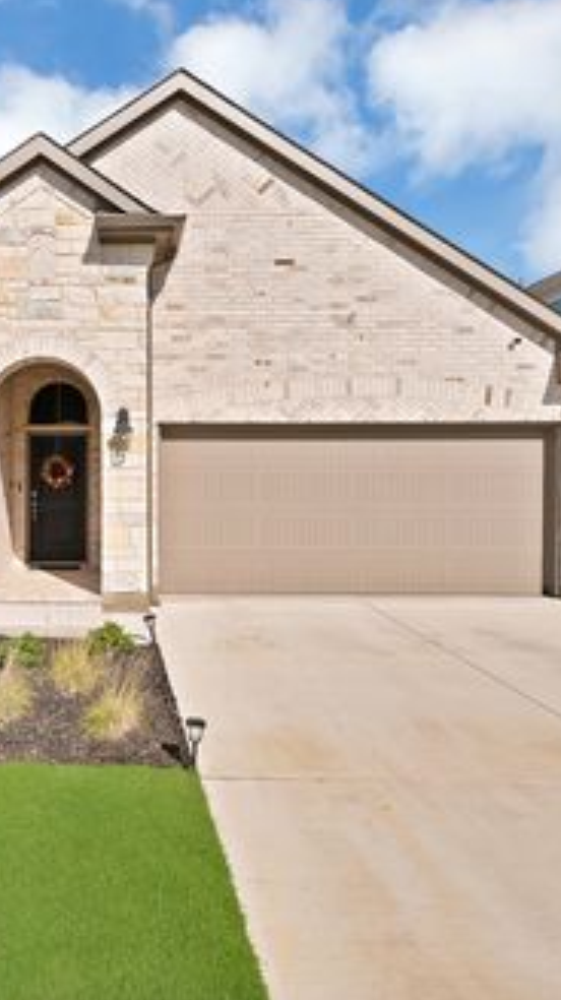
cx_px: 85
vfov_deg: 76.3
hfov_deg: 44.4
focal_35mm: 24
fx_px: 636
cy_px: 494
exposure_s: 1/500
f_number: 9
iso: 640
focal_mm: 15
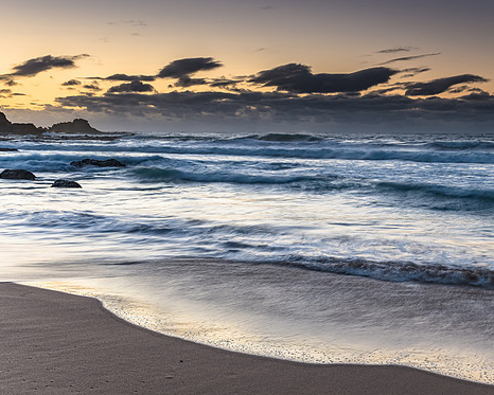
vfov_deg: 34.9
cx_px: 294
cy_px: 192
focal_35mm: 43
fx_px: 629
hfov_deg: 42.7
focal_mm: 24
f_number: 8
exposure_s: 1/2.5
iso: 200
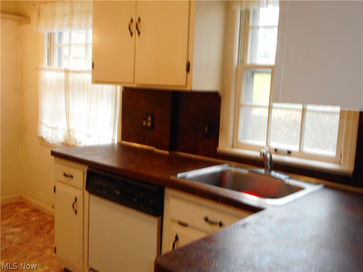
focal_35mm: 39
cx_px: 182
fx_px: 409
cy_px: 136
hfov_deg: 47.9
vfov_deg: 36.8
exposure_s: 1/30
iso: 400
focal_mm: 6.9
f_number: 4.5
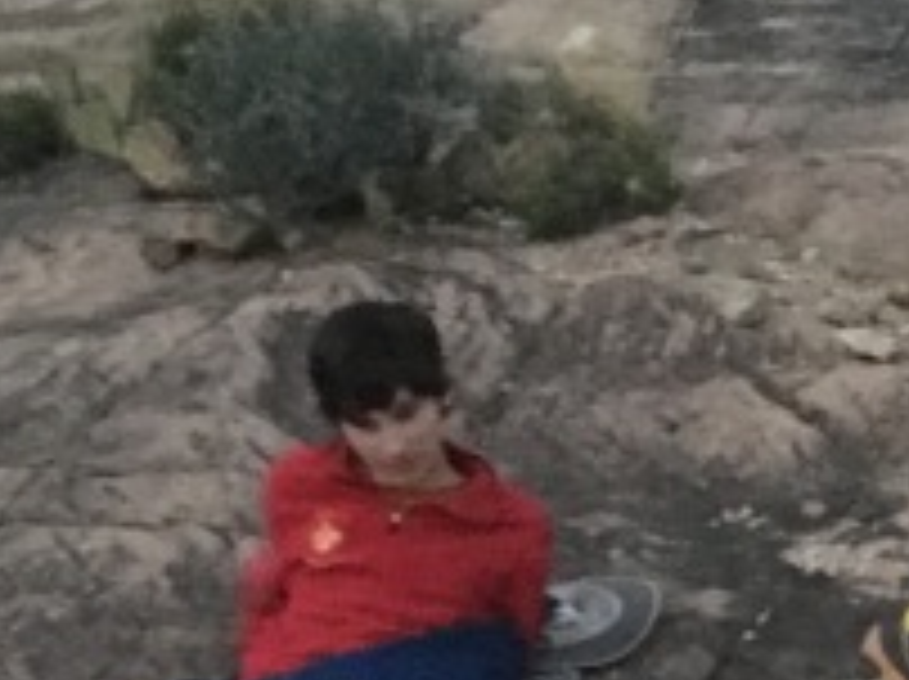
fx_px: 3016
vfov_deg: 12.4
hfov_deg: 16.8
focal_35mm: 115
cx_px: 882
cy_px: 914
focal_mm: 4.15
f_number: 2.2
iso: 800
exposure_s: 1/15
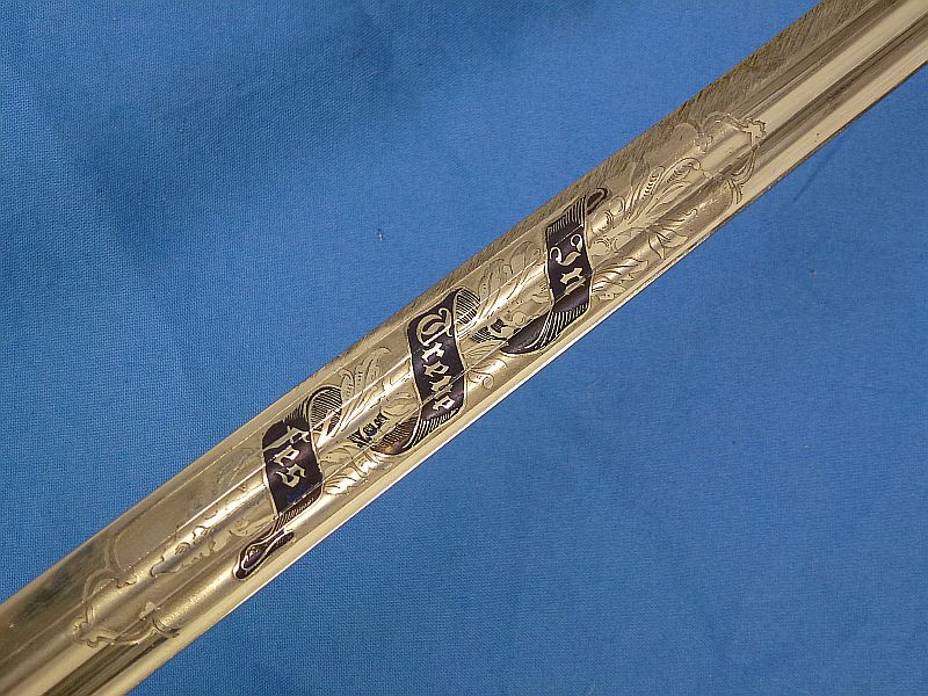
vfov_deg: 29.7
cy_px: 348
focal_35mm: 49
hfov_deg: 38.9
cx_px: 464
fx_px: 1314
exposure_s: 1/80
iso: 200
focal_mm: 8.7
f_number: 4.1
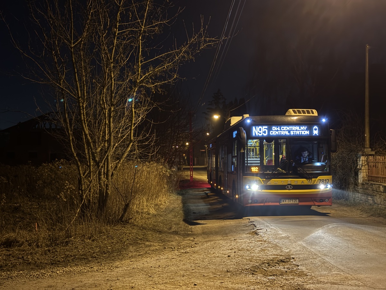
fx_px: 535
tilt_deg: +1.4
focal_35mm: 48
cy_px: 145
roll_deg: +0.1
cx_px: 193
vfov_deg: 30.3
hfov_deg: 39.7
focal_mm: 6.76
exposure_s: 1/12
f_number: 1.78
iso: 200
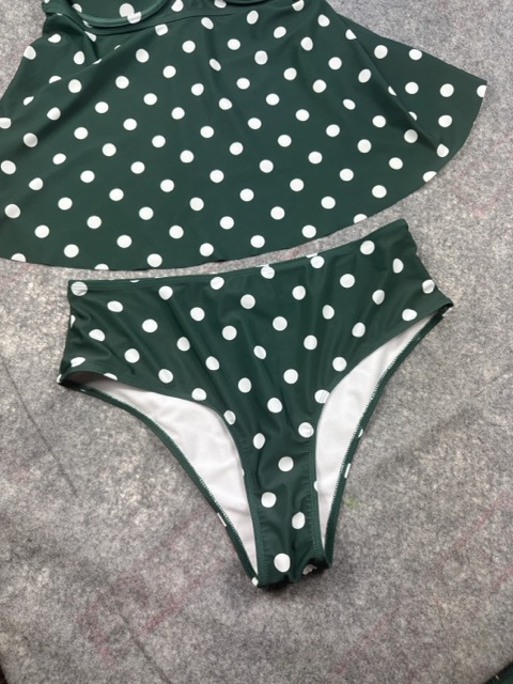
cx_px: 256
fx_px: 474
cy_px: 342
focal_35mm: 24
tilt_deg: -56.1
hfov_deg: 56.8
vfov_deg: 71.6
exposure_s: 1/100
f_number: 1.78
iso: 80
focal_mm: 6.76
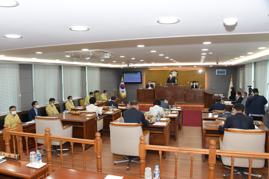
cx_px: 134
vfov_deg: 46.4
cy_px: 90
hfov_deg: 65.5
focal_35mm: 28
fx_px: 209
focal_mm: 28
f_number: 6.3
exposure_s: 1/125
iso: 1100
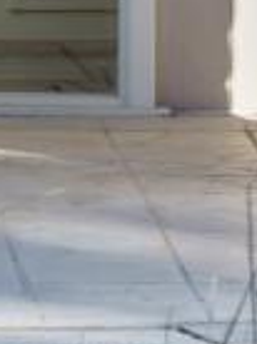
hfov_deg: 1.5
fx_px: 9543
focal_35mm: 961
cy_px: -466
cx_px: -670
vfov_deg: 2.1
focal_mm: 85
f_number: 10
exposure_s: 1/80
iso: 100
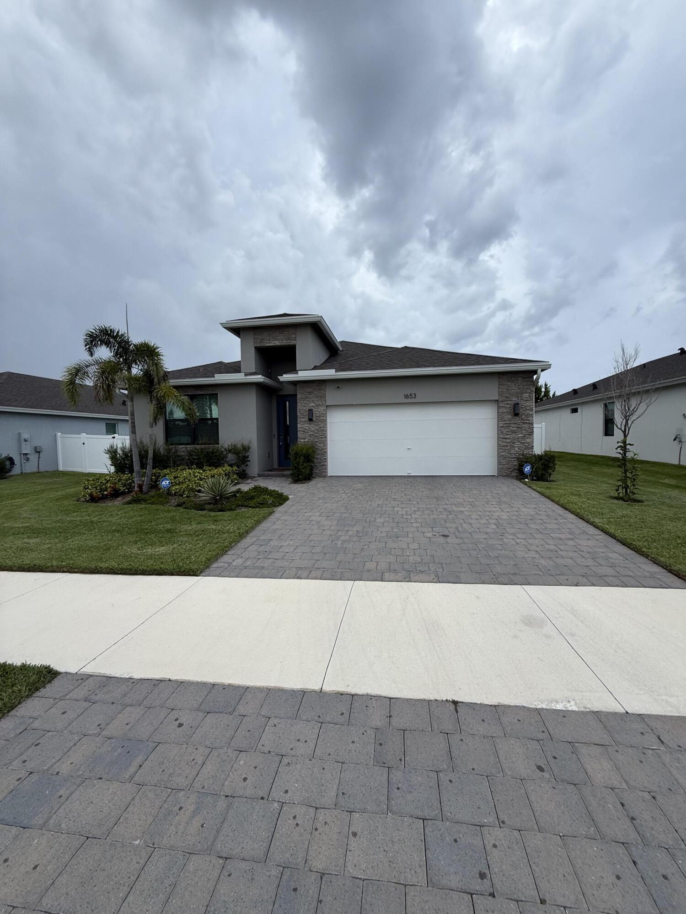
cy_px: 457
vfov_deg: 102.1
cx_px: 343
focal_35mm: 14
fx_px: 370
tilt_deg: -1.3
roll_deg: +0.5
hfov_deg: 85.7
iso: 50
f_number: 2.2
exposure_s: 1/864
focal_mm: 2.22
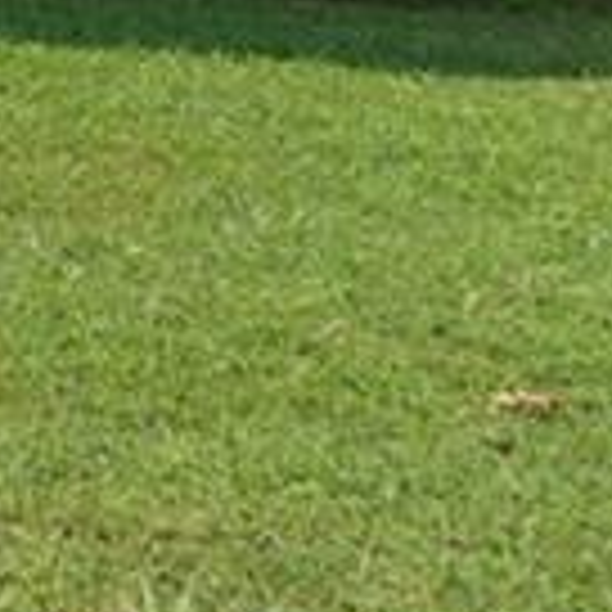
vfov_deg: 13.2
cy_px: -594
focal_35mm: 115
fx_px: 2300
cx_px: -940
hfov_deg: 11.8
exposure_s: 1/400
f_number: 1.8
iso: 125
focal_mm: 6.9
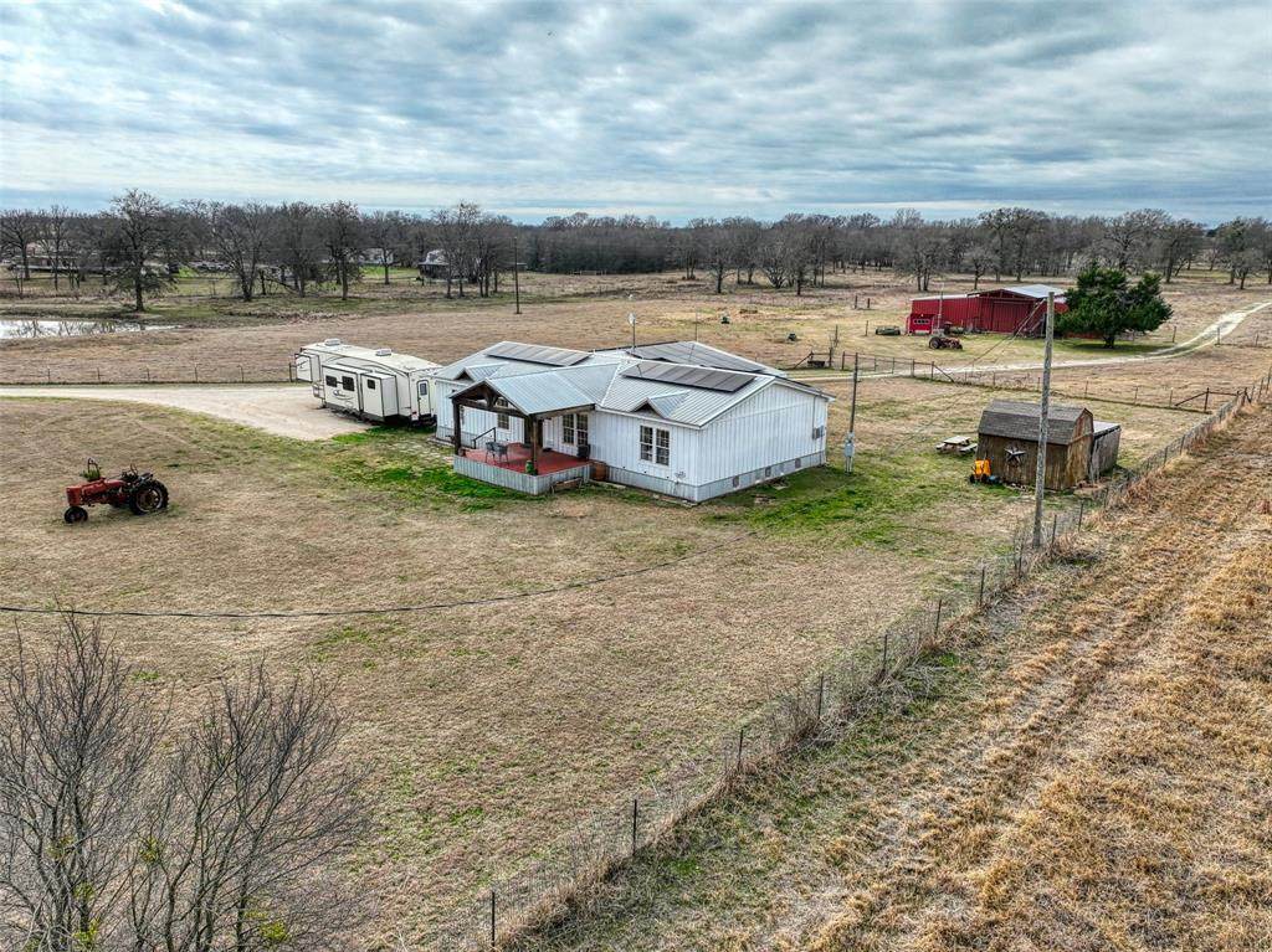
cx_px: 636
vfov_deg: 56.8
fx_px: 881
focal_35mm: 24
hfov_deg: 71.6
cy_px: 476
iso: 400
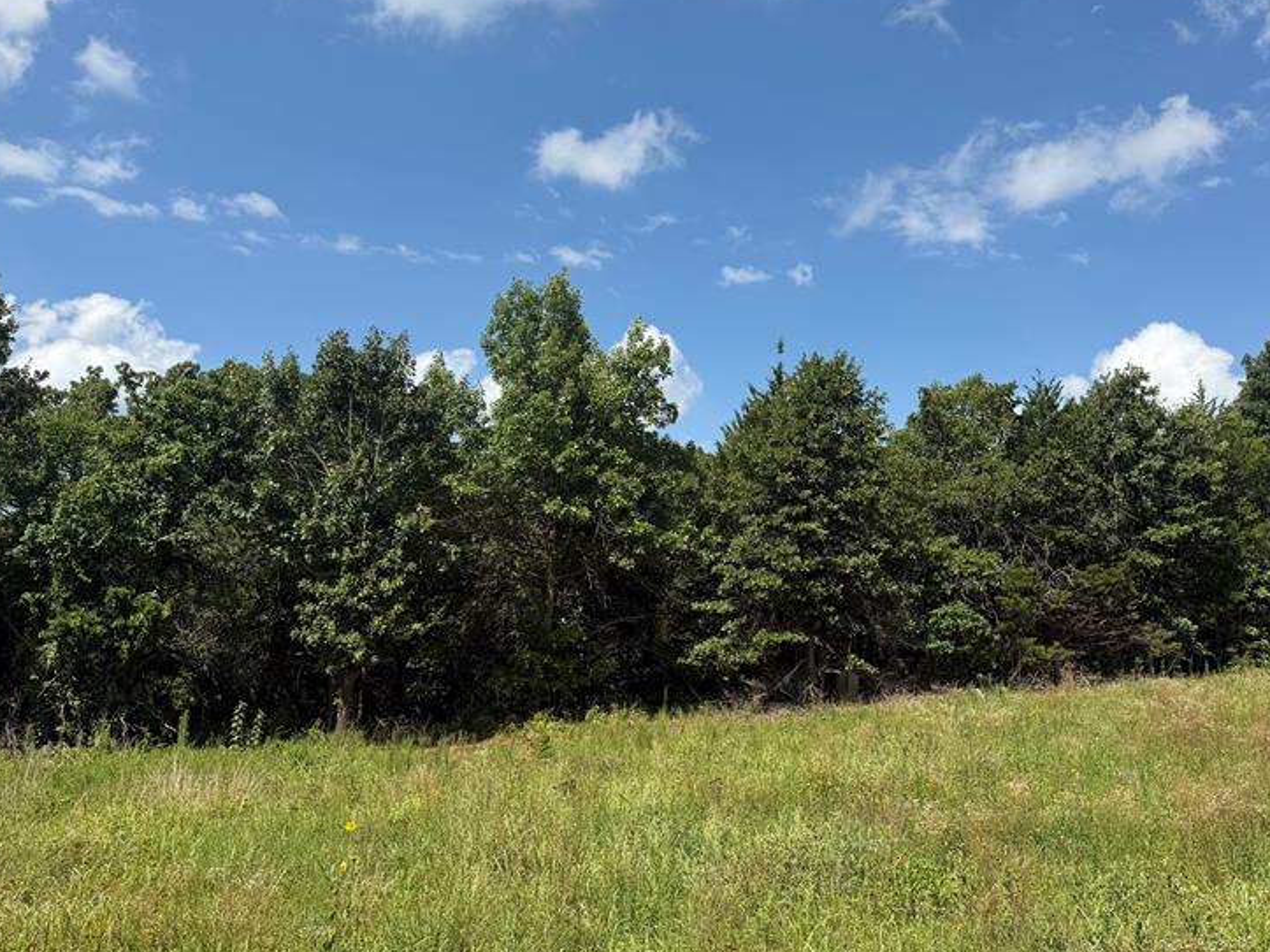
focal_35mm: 34
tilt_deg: +8.3
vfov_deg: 41.8
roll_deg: +1.3
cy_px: 481
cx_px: 796
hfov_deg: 53.4
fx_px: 1247
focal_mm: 6.76
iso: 80
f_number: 1.78
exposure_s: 1/4167
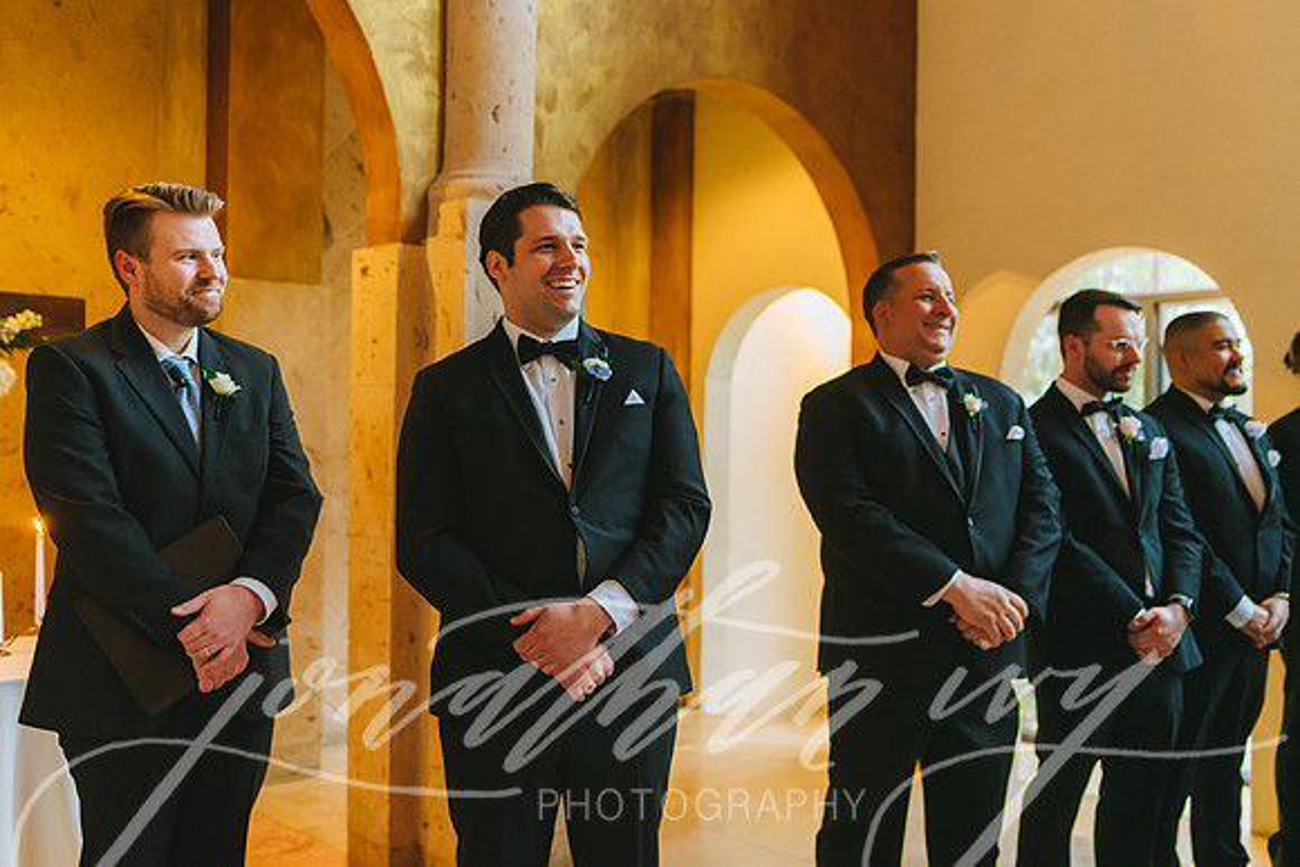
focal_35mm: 35
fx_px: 1264
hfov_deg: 54.4
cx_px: 650
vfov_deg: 37.9
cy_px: 434
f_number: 2.2
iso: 3200
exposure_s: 1/200
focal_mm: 35
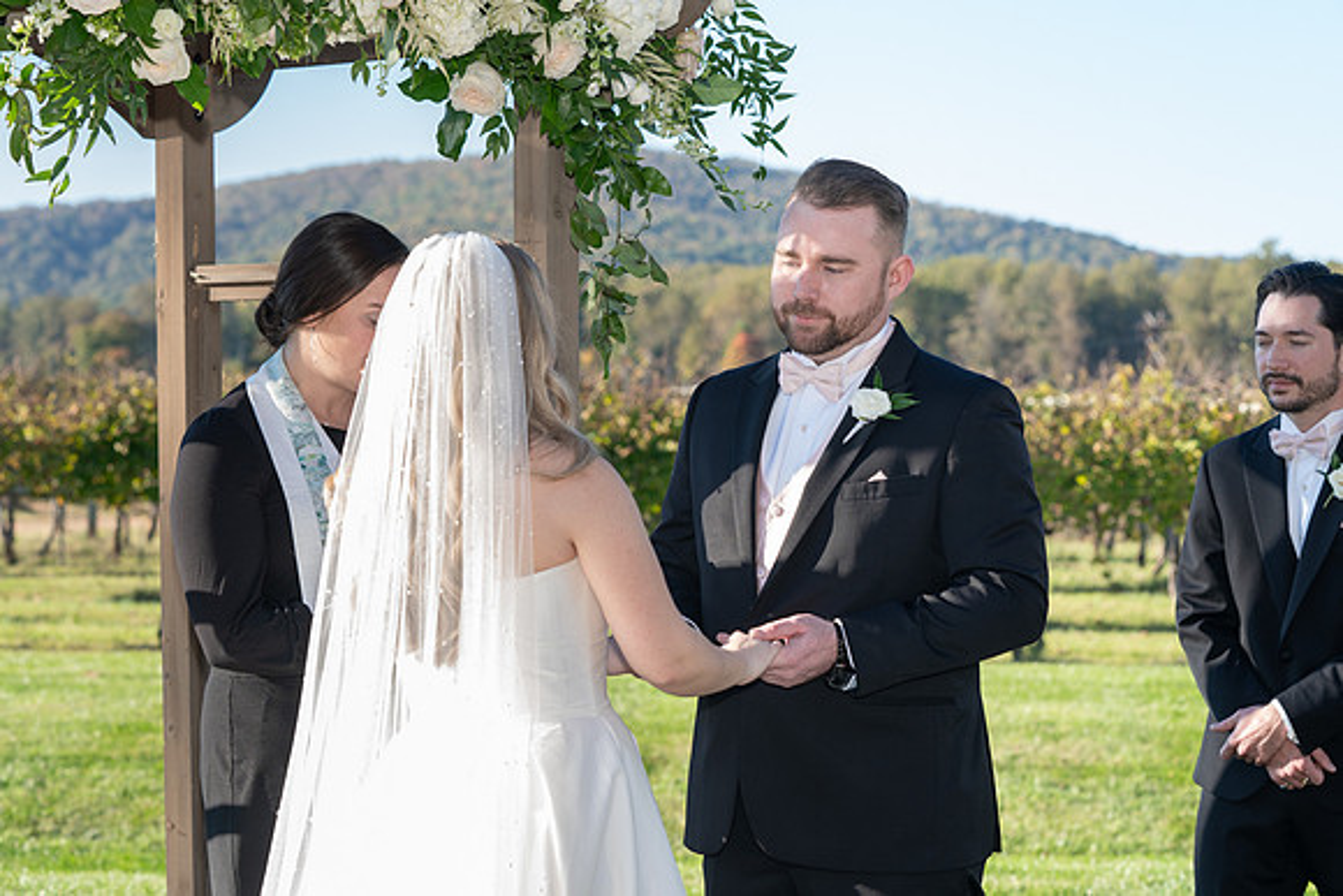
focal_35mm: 86
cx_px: 699
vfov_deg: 15.8
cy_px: 430
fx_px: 3225
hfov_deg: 23.5
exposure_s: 1/200
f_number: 5.6
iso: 250
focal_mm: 83
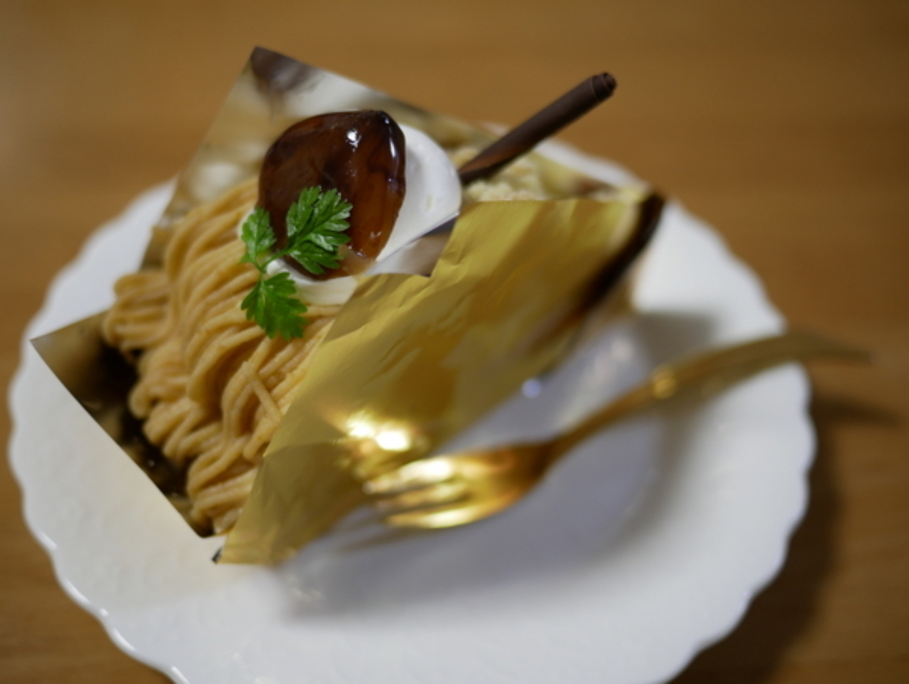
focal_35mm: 40
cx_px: 454
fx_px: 1051
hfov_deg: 46.8
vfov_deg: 36.0
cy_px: 342
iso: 200
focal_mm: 20
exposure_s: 1/60
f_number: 1.7
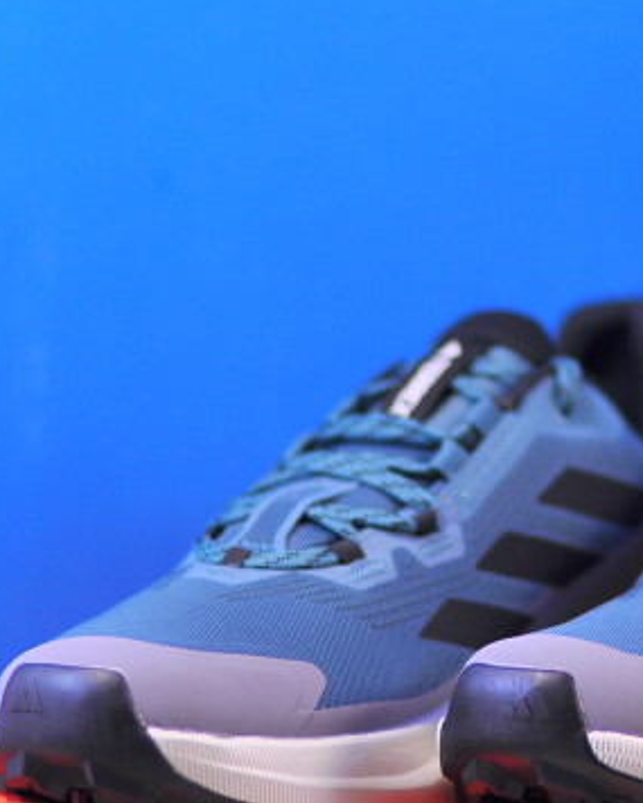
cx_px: 602
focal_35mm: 158
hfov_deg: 9.7
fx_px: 3757
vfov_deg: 12.2
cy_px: 355
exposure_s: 1/320
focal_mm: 50
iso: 250
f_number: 2
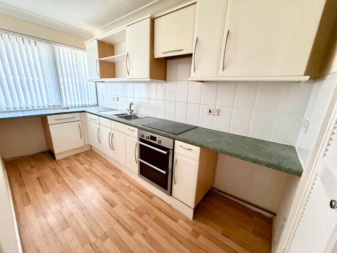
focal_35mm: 14
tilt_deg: -15.0
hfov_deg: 102.1
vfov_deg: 85.7
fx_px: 136
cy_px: 126
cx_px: 168
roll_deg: -2.5
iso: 320
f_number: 2.2
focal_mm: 2.22
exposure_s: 1/71
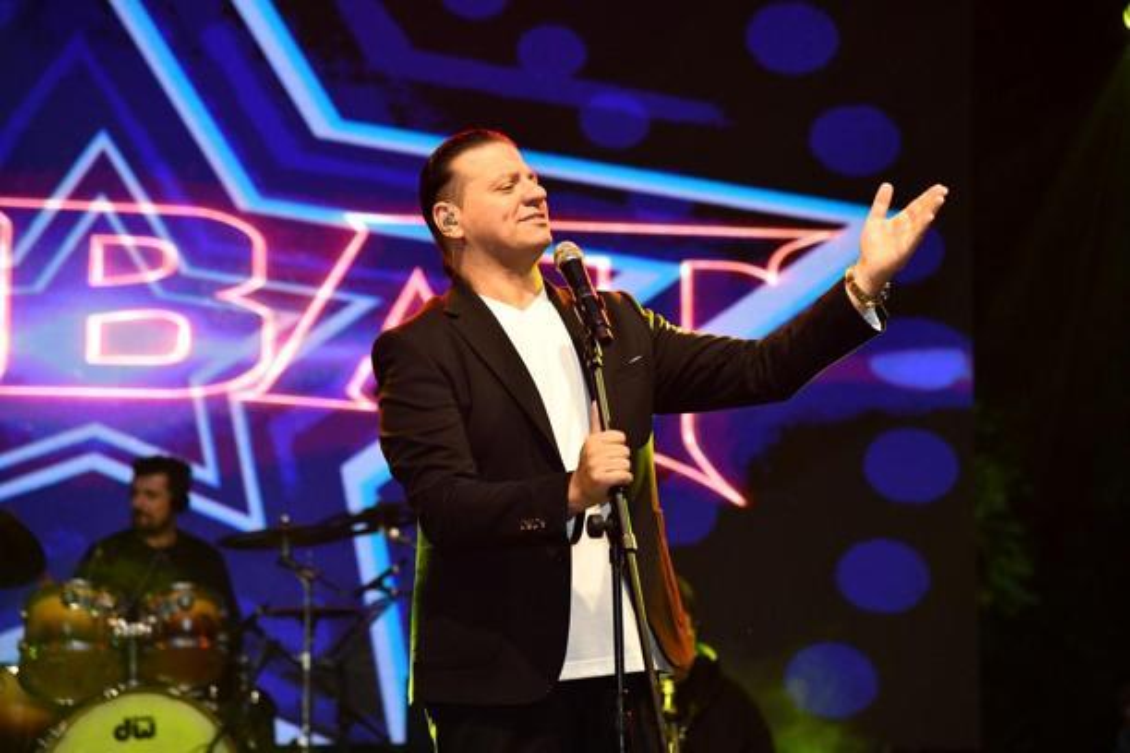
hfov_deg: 17.1
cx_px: 565
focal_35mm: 120
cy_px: 376
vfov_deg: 11.4
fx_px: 3766
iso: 4000
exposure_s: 1/320
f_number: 4.5
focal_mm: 120
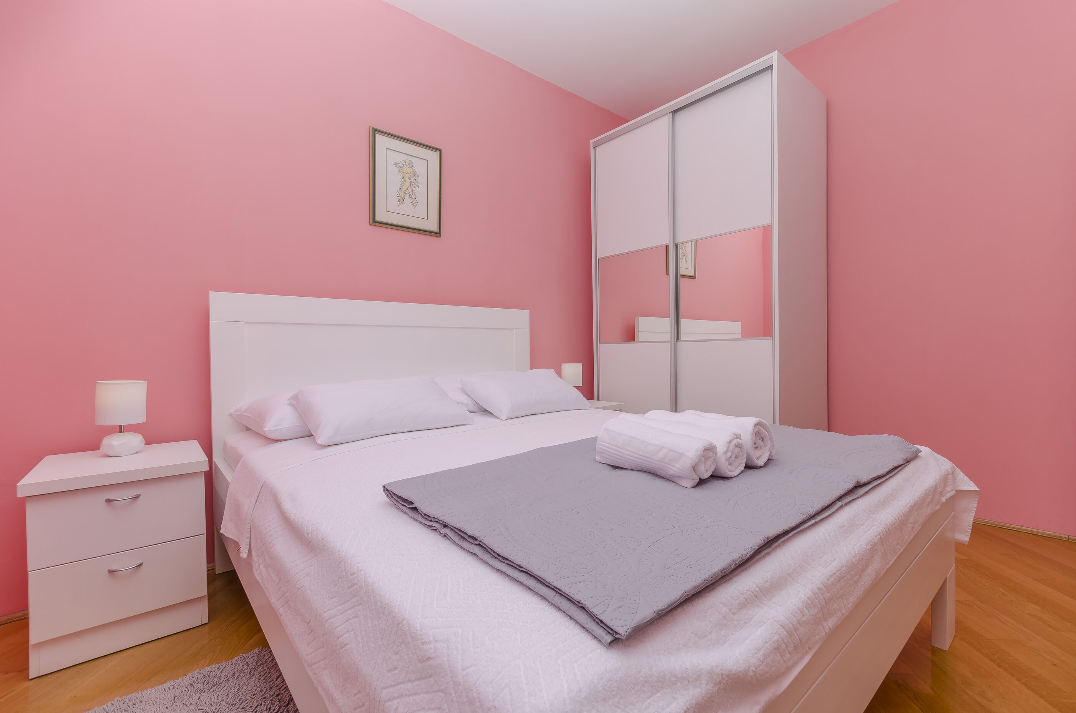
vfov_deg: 77.1
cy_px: 356
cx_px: 538
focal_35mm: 15
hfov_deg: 100.5
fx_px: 447
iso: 100
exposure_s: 1/160
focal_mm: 10
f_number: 9
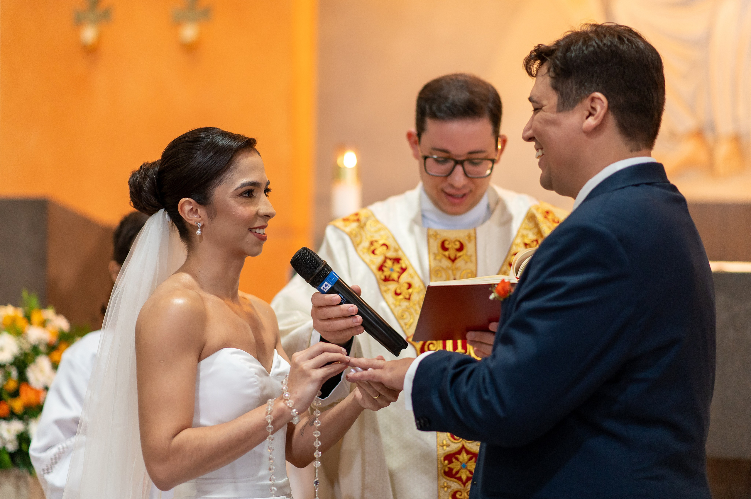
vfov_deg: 16.0
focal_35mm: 85
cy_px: 250
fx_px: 1772
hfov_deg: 23.9
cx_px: 376
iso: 2000
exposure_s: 1/320
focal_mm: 85
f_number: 2
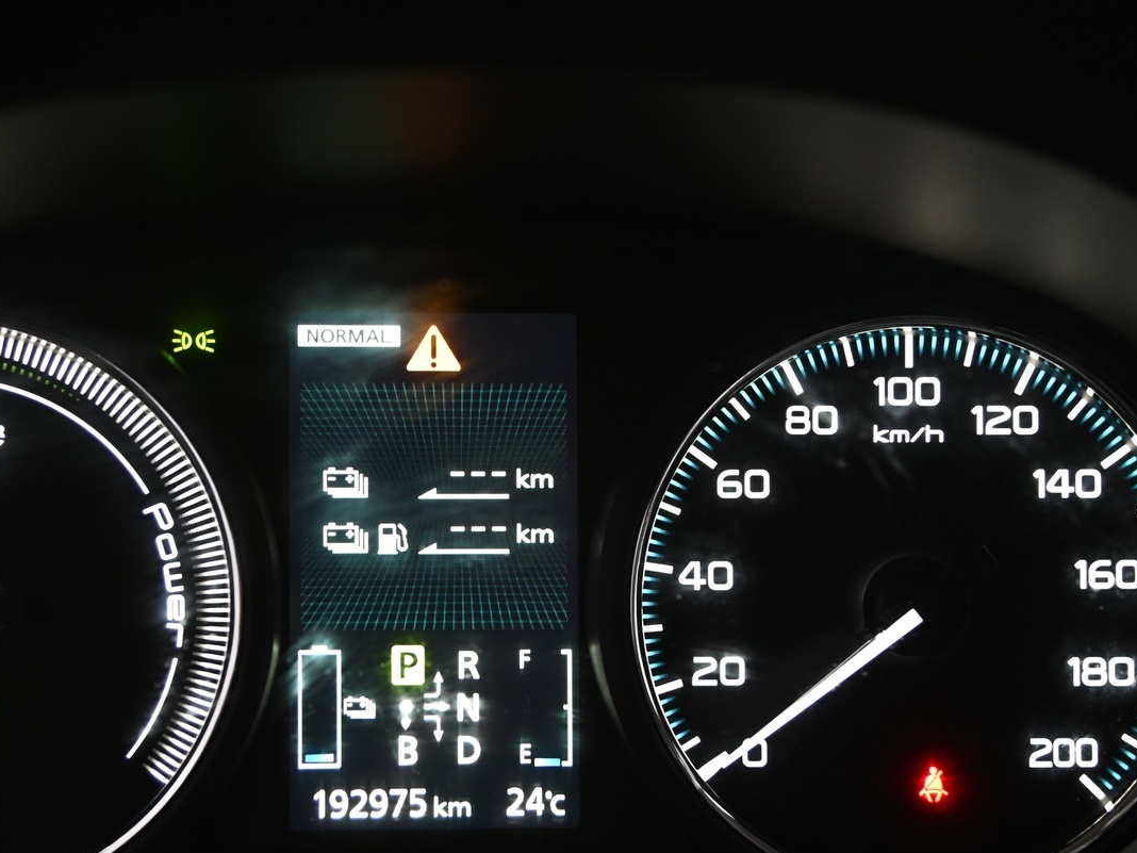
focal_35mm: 76
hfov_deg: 25.6
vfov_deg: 19.4
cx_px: 466
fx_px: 2496
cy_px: 524
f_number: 4
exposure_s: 1/40
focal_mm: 52
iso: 2000
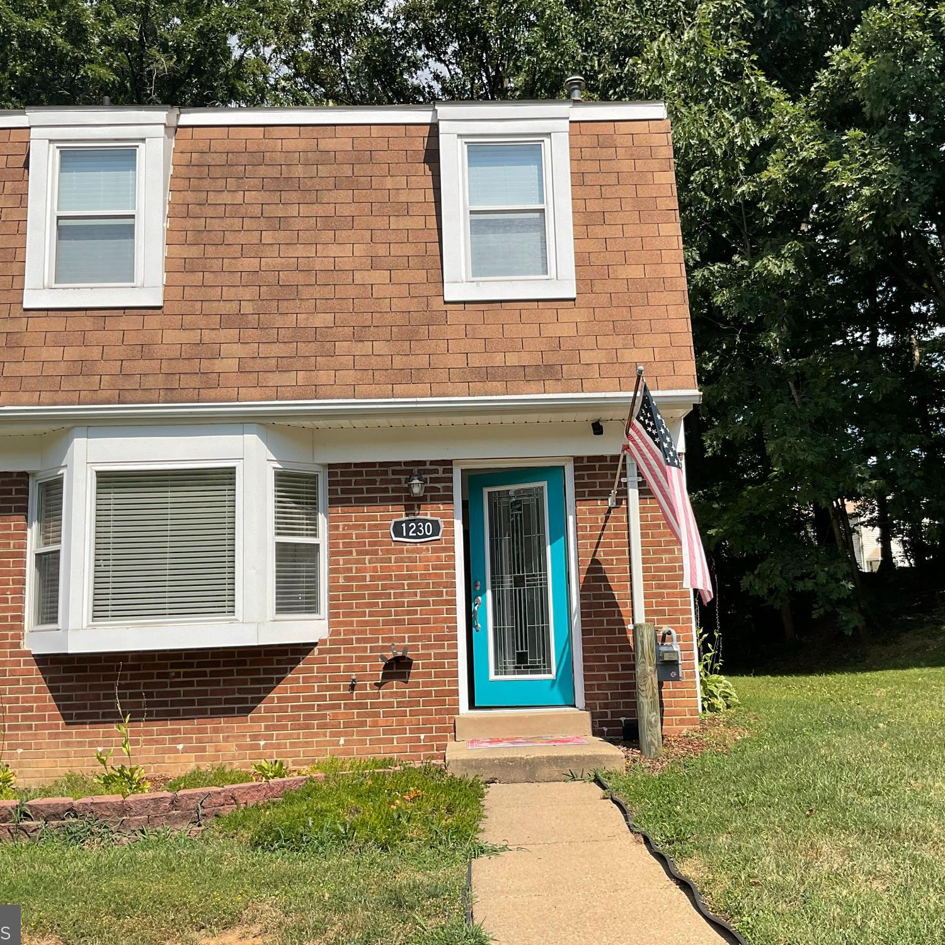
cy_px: 472
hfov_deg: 47.2
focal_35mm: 35
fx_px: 1081
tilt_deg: +7.7
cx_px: 508
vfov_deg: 47.2
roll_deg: +1.8
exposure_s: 1/1984
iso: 16
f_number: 1.8
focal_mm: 3
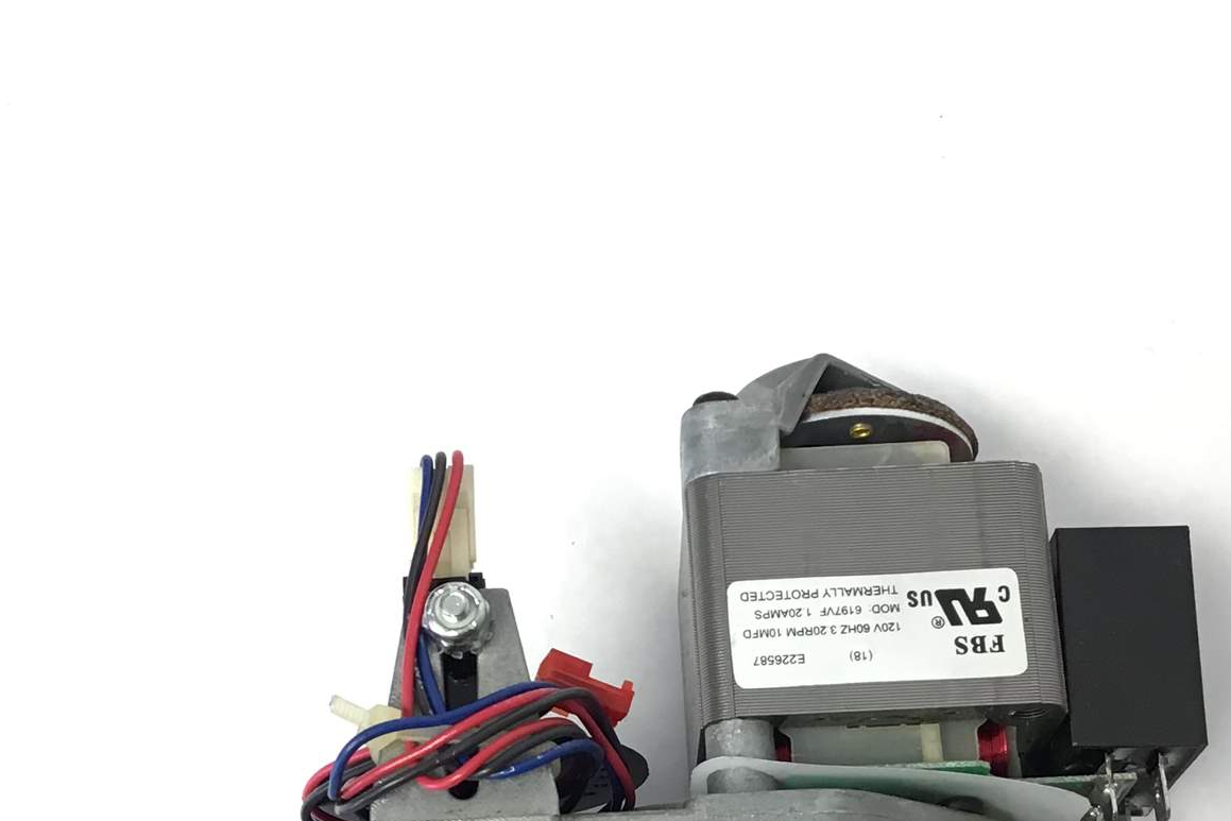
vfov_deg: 22.2
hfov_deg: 33.9
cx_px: 629
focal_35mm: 59
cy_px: 797
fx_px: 2018
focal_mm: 3.3
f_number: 2.4
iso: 40
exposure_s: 1/30
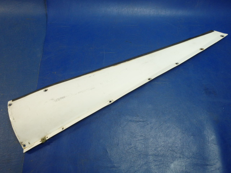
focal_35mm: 28
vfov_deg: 49.7
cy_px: 86
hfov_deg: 63.4
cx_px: 116
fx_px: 187
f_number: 3.9
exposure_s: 1/30
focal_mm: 5
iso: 250
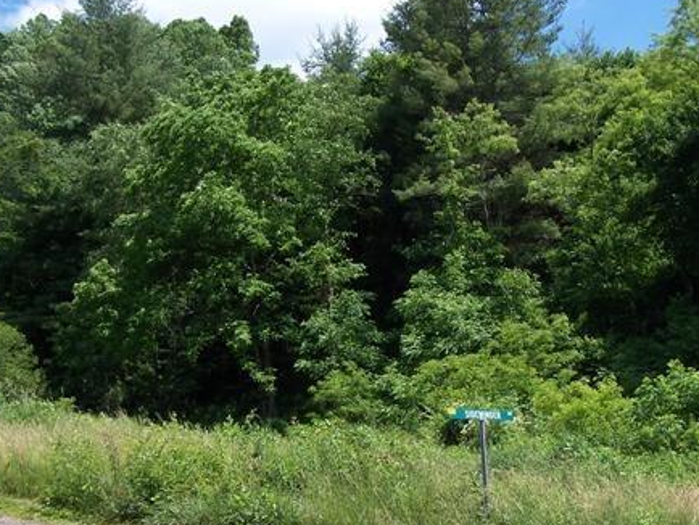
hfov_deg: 34.0
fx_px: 1131
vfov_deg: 26.1
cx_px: 469
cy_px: 316
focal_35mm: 56
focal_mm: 6.3
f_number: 2.8
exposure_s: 1/800
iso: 80
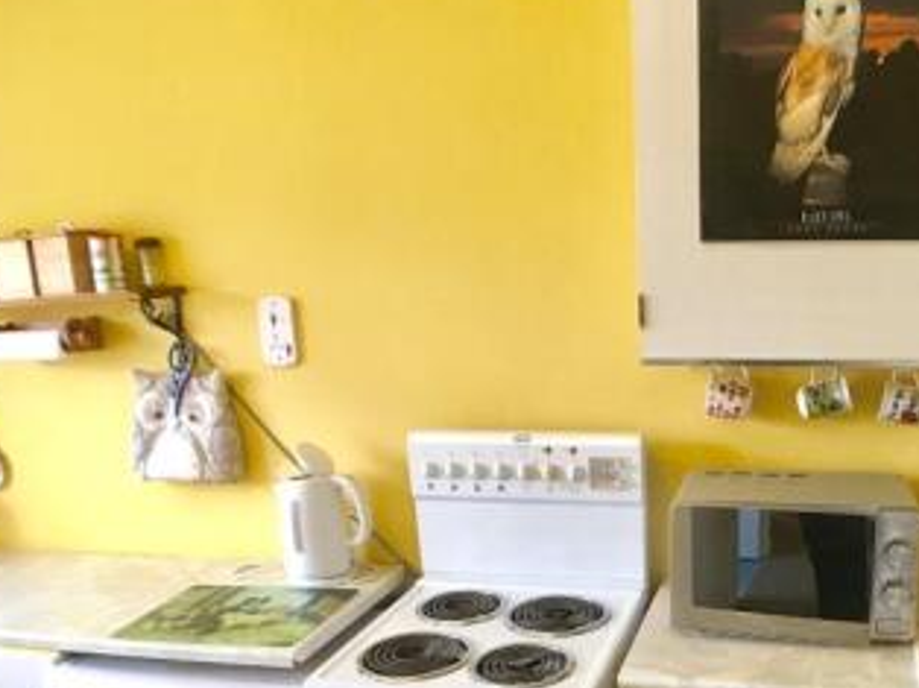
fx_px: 1379
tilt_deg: -17.0
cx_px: 669
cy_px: 552
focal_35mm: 52
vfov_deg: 27.4
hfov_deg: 36.1
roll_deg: +1.0
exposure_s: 1/25
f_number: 1.8
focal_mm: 3.99
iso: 40
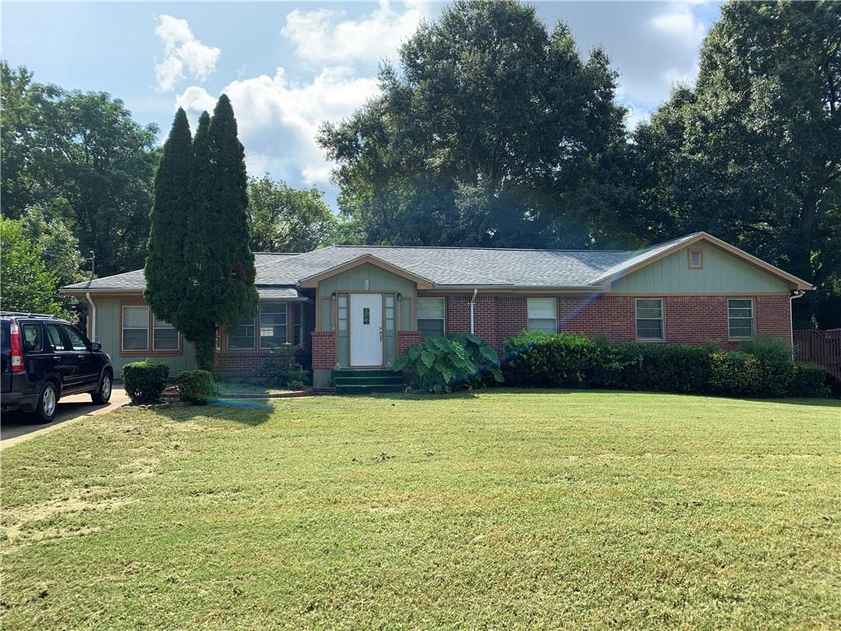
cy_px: 316
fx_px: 632
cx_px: 420
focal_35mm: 26
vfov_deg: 53.1
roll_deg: +0.5
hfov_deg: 67.3
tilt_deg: +2.5
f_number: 1.8
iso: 25
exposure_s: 1/1387
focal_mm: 4.25
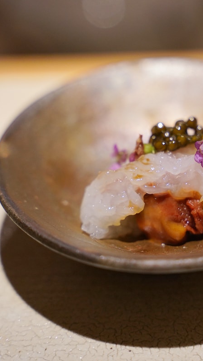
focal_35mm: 119
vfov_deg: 18.0
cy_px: 180
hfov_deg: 10.2
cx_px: 171
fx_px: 1138
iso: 1600
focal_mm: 75
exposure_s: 1/80
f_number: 4
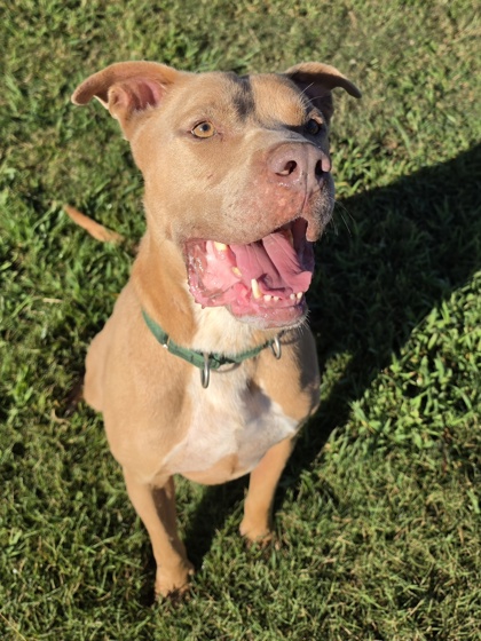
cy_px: 320
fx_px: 426
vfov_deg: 73.9
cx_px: 240
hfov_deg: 58.9
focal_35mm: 23
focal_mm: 6.5
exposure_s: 1/10000
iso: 64
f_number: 1.4
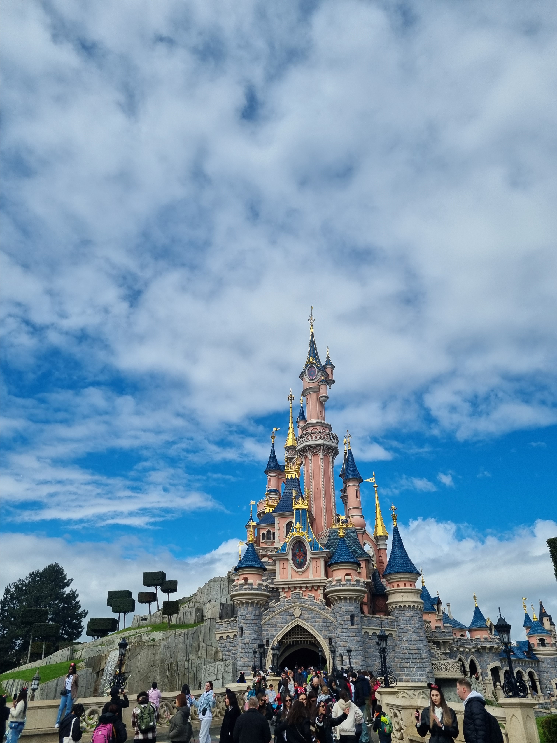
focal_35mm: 26
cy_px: 372
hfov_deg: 53.1
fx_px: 558
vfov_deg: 67.3
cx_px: 278
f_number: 1.8
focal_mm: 5.4
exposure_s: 1/6304
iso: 50
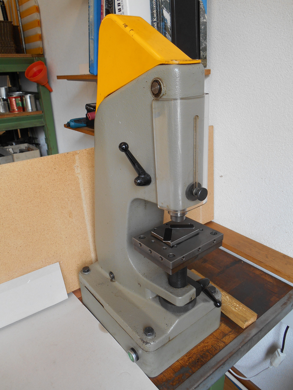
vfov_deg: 67.3
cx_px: 146
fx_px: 293
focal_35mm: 26
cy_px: 195
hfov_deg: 53.1
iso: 80
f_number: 3.4
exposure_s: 1/30
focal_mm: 4.7
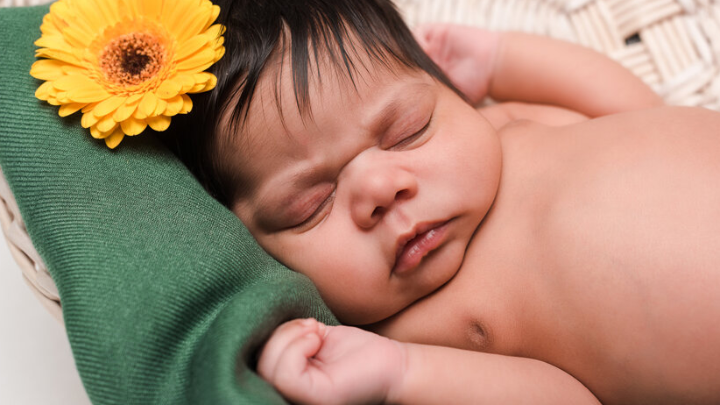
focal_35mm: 53
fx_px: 1012
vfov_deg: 22.6
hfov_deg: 39.2
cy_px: 185
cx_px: 358
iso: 100
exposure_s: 1/160
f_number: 5
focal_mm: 50
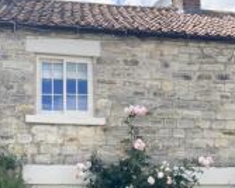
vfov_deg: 21.7
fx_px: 480
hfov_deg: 27.5
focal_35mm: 69
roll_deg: -0.4
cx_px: 132
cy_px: 169
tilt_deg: +8.3
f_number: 1.8
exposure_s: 1/813
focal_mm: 3.99
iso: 20
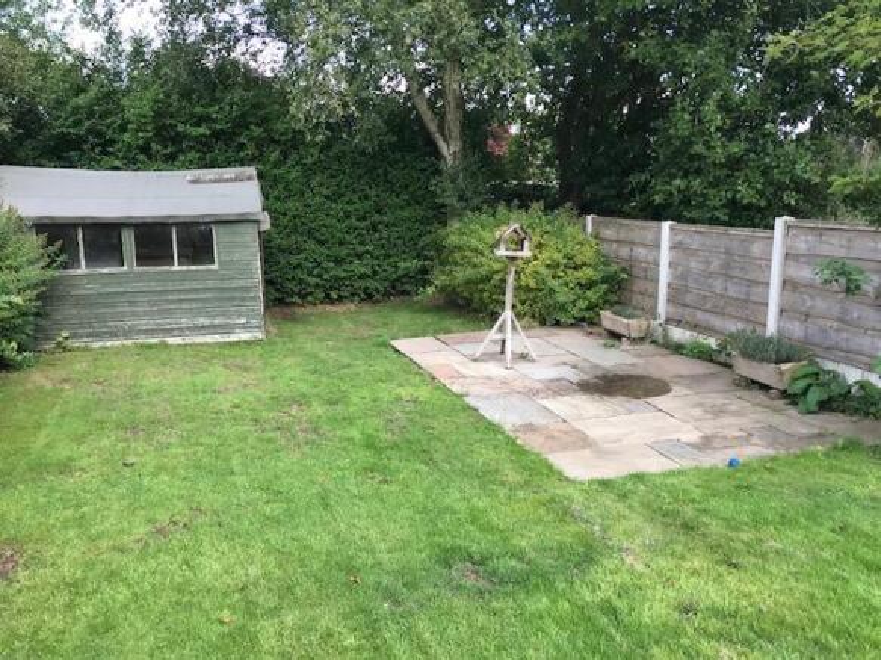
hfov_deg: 63.5
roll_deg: +1.3
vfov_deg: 49.7
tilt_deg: -11.3
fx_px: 712
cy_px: 330
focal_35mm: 28
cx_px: 440
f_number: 1.8
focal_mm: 3.99
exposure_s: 1/282
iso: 20
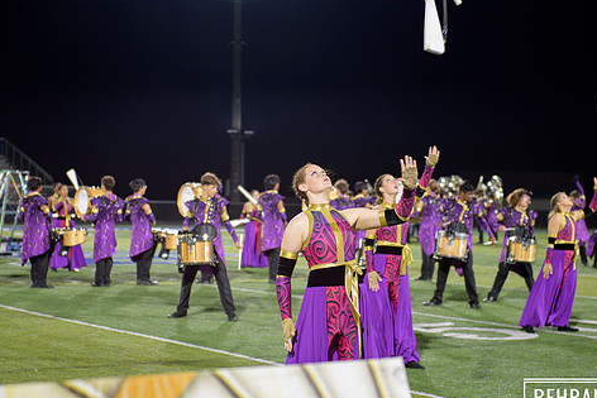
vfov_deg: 15.9
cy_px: 227
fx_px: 1427
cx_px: 304
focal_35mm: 86
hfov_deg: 23.6
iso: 1600
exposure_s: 1/400
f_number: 2.8
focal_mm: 70
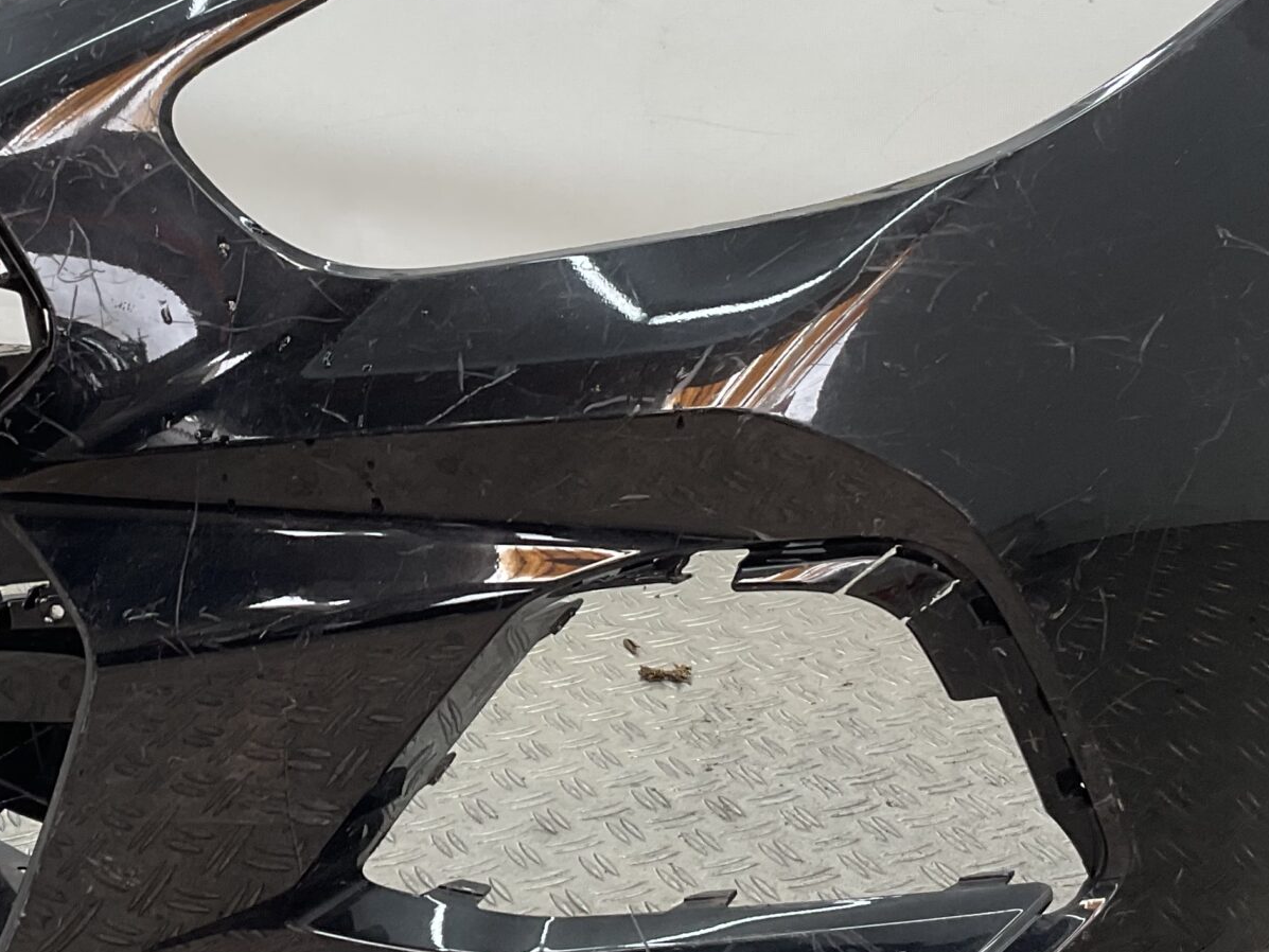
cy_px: 374
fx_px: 2273
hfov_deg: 31.1
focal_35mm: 62
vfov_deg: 23.6
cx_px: 488
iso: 20
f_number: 1.8
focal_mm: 3
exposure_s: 1/100
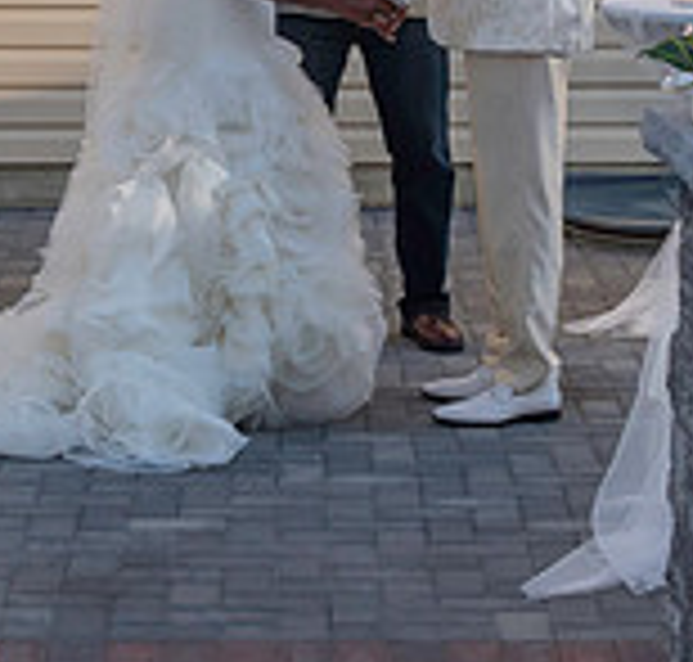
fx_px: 3410
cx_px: 318
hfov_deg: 11.6
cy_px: 43
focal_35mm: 154
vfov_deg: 11.0
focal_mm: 24
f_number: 8
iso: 400
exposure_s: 1/250
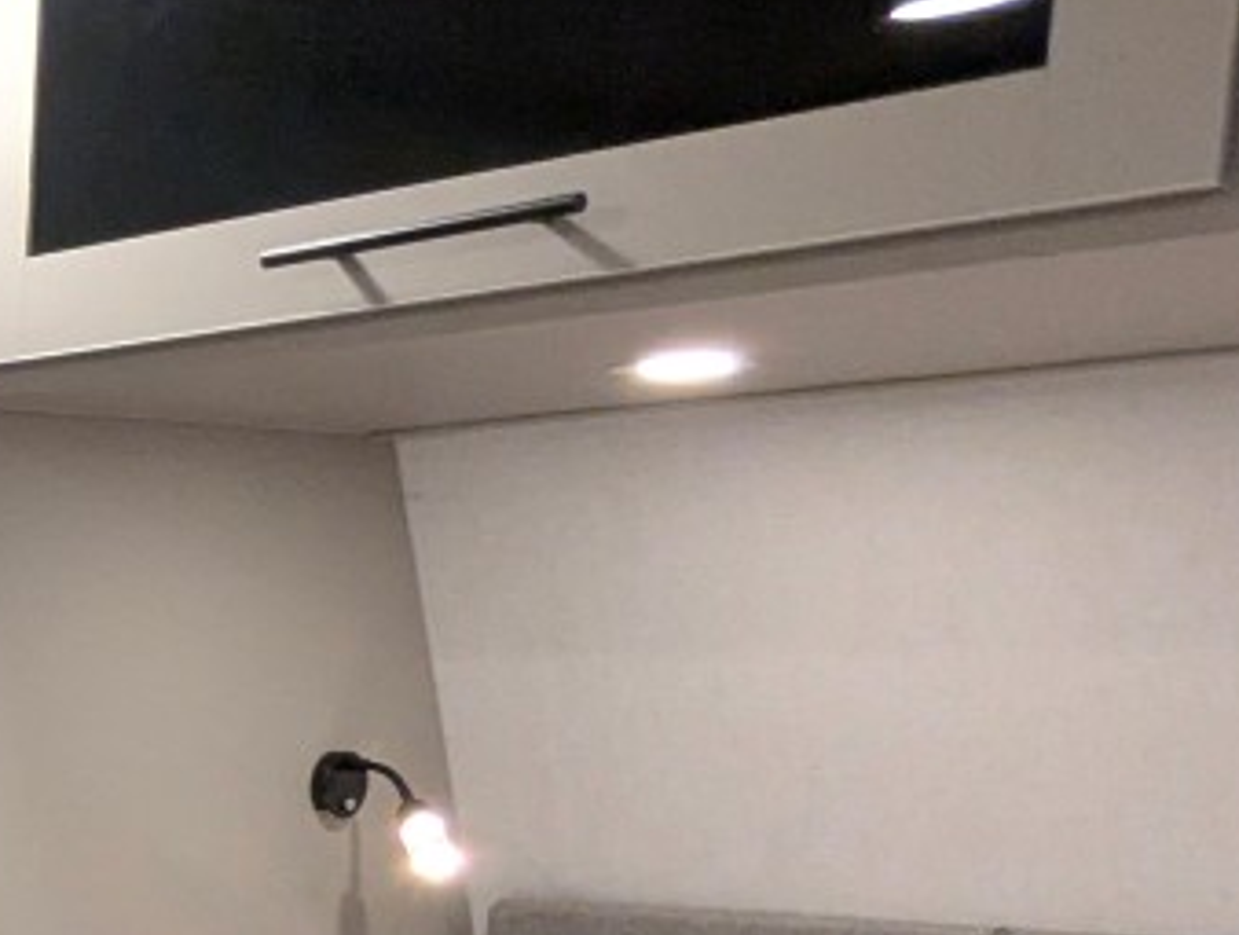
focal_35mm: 66
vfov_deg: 21.1
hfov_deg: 19.5
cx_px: -1135
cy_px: 1052
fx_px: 2367
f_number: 2.2
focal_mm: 2.35
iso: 349
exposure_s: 1/110
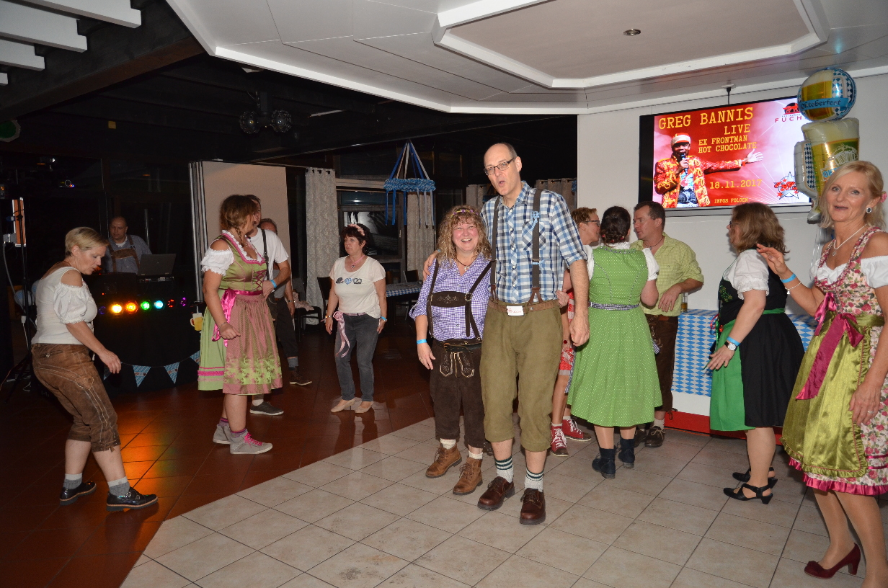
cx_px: 444
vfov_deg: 52.9
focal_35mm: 24
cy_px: 294
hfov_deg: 73.9
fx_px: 591
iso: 800
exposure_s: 1/60
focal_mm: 16
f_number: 4
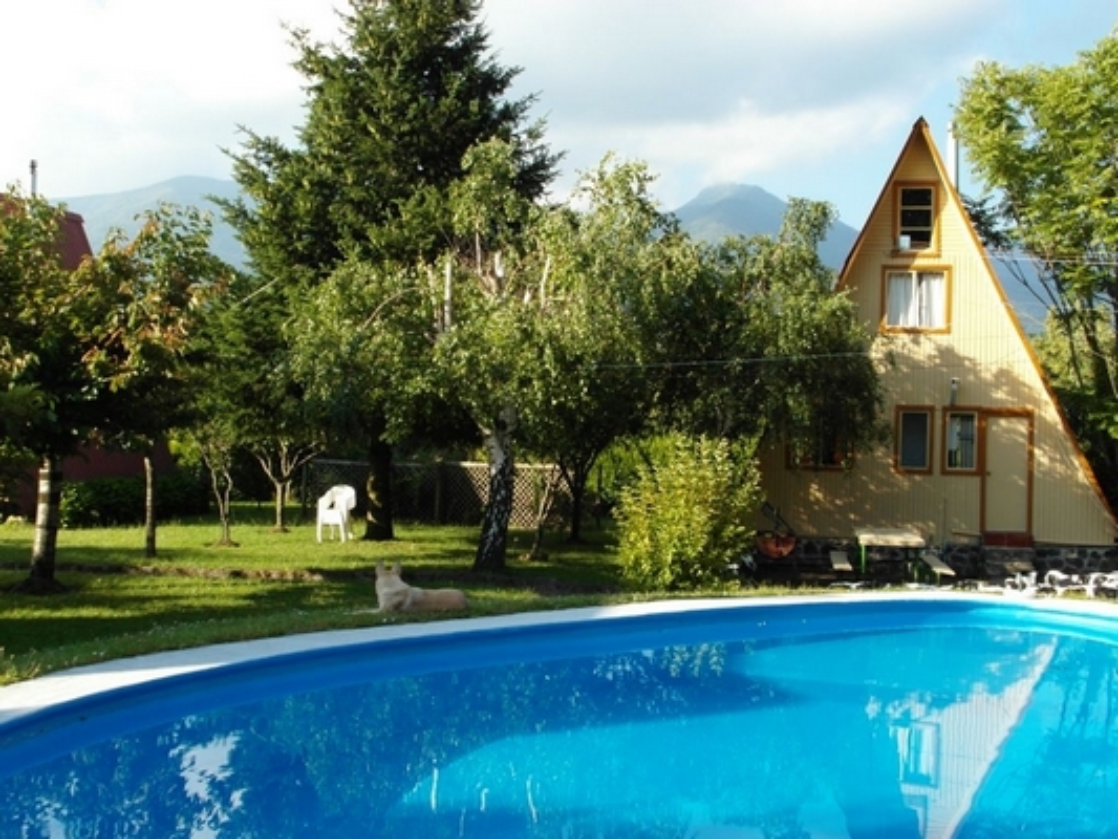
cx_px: 559
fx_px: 1357
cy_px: 420
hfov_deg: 44.8
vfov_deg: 34.4
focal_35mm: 42
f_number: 4
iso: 100
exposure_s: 1/250
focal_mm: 7.5
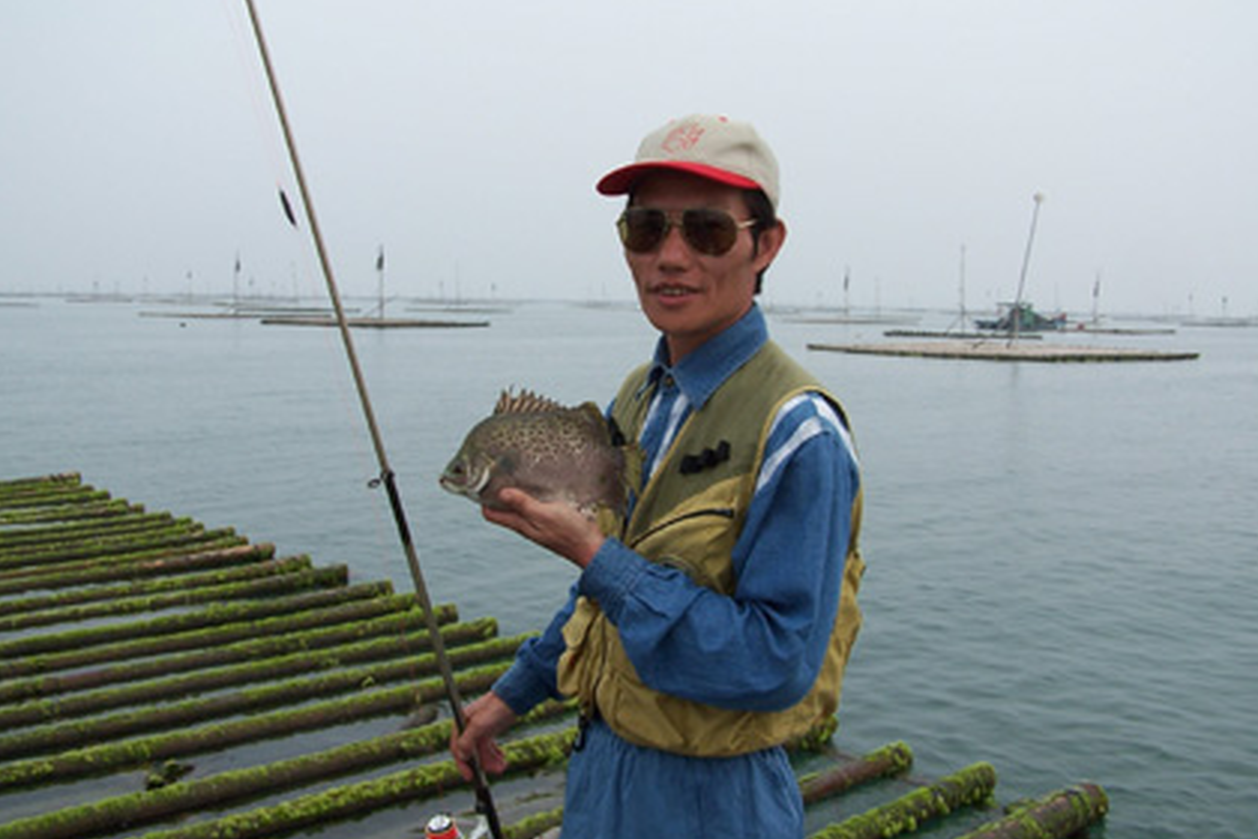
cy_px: 424
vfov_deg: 33.4
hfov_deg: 48.5
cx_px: 625
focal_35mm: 40
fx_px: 1398
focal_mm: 6.3
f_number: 4
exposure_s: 1/500
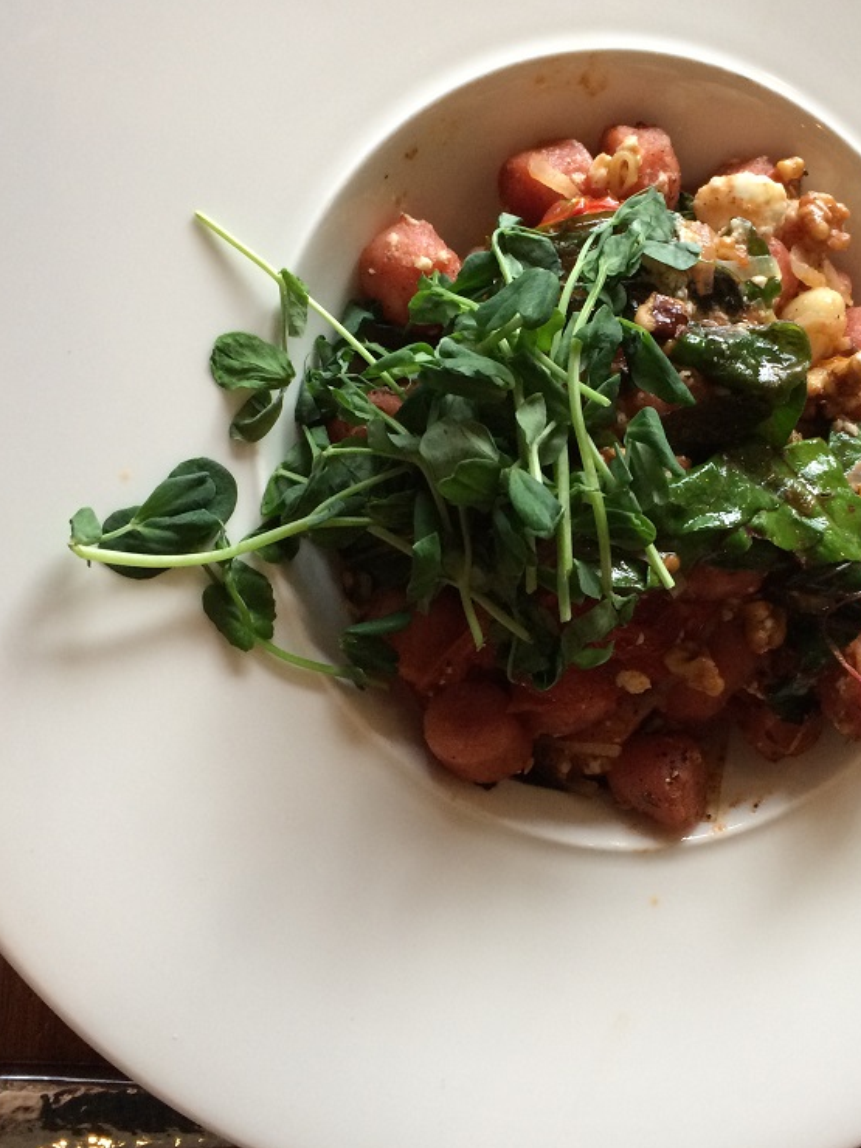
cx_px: 570
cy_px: 529
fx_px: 1360
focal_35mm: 41
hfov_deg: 34.8
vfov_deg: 45.7
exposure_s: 1/30
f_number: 2.2
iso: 125
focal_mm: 4.15
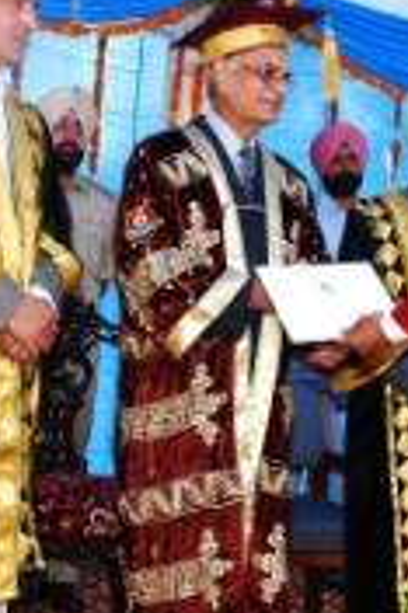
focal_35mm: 69
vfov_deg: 29.2
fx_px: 1175
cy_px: 244
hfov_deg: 19.7
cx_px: 181
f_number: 5.6
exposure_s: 1/60
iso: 250
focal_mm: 18
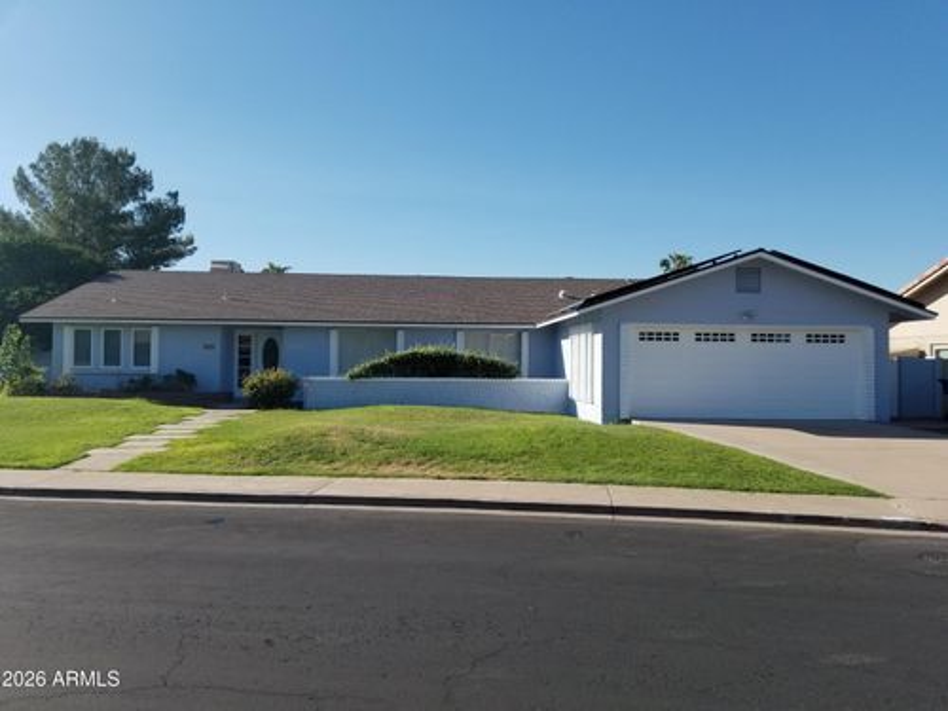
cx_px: 474
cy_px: 356
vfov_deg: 53.1
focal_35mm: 26
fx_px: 712
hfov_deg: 67.3
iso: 50
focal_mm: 4.3
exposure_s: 1/2592
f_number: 1.7
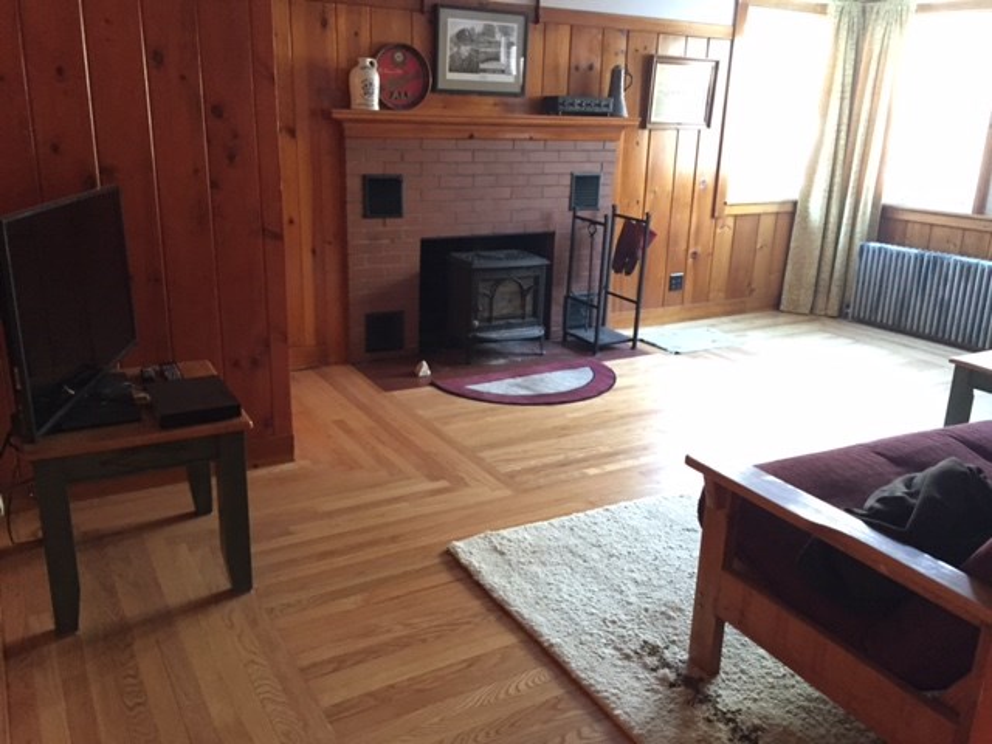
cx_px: 496
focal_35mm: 29
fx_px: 831
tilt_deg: -18.1
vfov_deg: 48.2
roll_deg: -1.1
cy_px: 372
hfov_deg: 61.7
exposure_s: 1/15
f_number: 2.2
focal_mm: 4.15
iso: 500
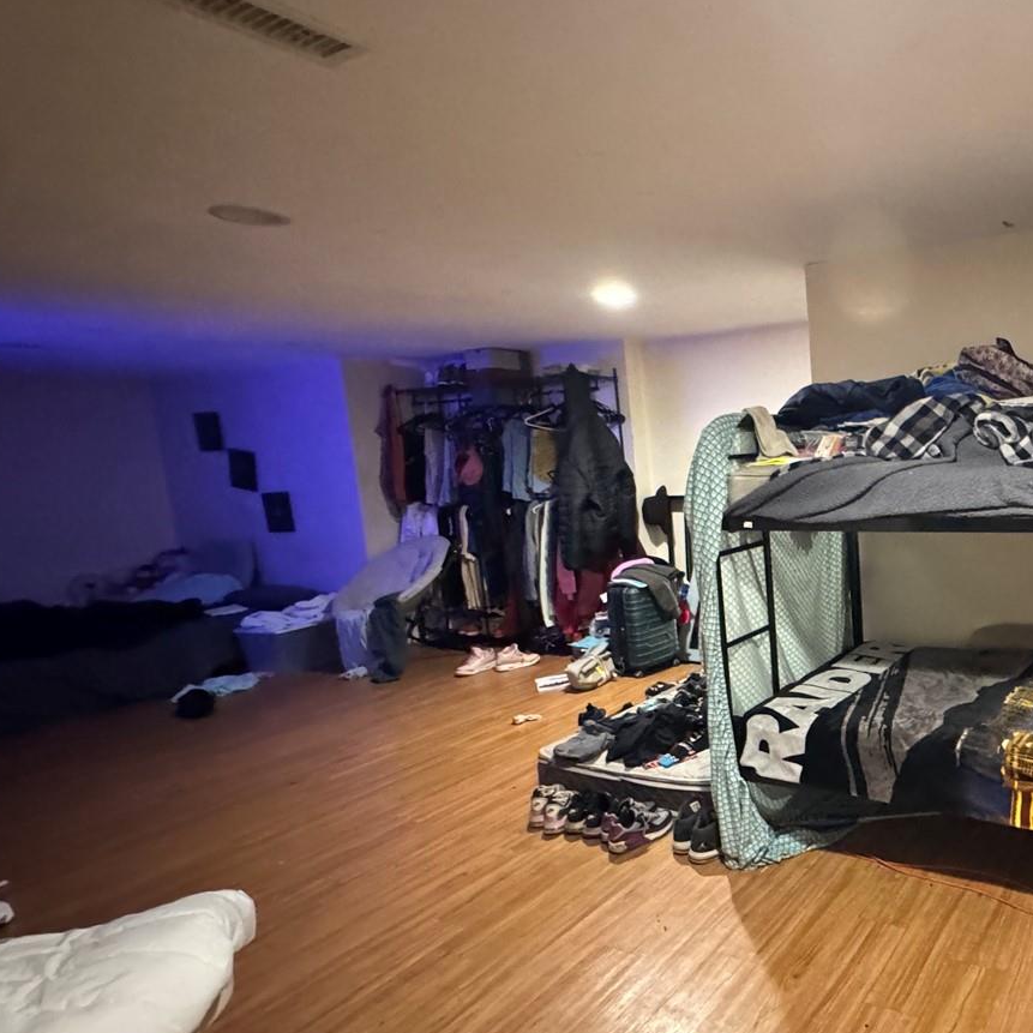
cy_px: 561
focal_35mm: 23
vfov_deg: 67.1
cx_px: 885
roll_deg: +2.8
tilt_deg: -9.9
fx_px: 777
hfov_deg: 59.5
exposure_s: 1/40
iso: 1600
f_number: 2.2
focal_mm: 2.22
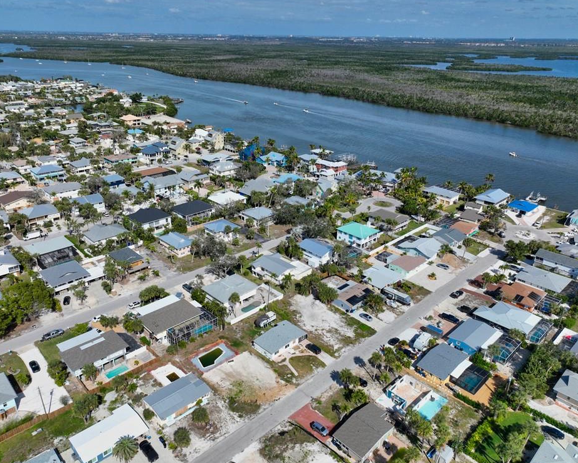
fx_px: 445
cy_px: 235
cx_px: 275
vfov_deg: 54.9
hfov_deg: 66.0
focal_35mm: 26
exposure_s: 1/2000
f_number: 4
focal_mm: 12.29
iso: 100
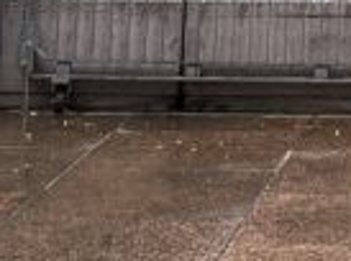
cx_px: 551
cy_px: -640
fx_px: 1972
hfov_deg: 9.8
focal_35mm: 195
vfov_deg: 6.6
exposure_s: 1/620
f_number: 1.8
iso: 32
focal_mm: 4.25
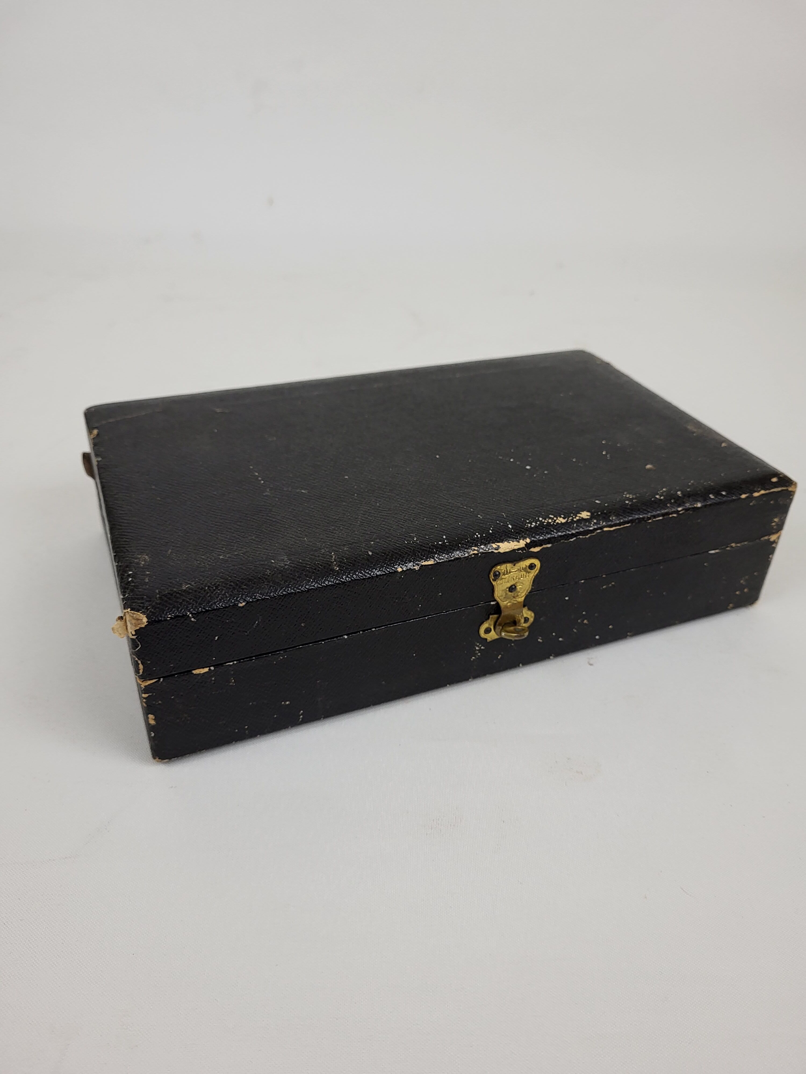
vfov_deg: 67.3
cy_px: 537
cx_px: 403
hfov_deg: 53.1
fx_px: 807
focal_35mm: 26
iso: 160
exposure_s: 1/50
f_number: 1.8
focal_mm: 5.4
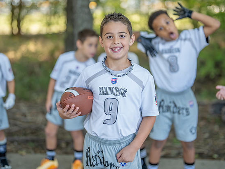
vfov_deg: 22.2
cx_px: 120
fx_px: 429
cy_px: 71
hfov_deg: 29.4
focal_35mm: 66
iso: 1000
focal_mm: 50
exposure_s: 1/5000
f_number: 1.2
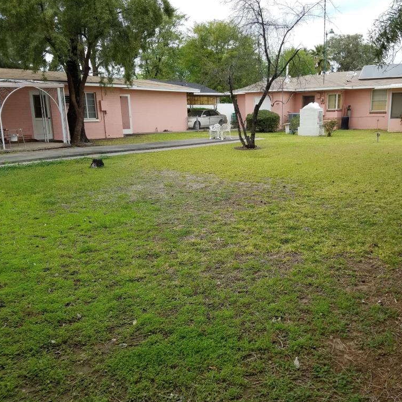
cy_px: 201
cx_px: 239
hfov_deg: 52.2
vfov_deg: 52.5
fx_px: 407
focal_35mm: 31
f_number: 1.7
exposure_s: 1/944
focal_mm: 4.2
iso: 50
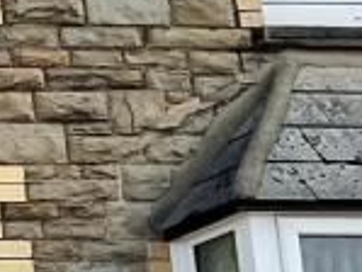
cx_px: -782
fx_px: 2083
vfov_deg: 7.5
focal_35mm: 199
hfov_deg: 8.2
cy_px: 160
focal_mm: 3
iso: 16
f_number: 1.8
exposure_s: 1/944
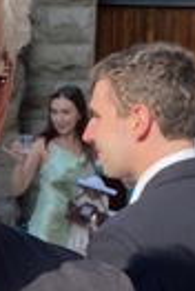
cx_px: -76
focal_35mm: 103
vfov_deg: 19.7
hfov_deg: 12.8
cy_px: 193
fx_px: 832
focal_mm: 4.25
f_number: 1.8
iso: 32
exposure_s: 1/1072
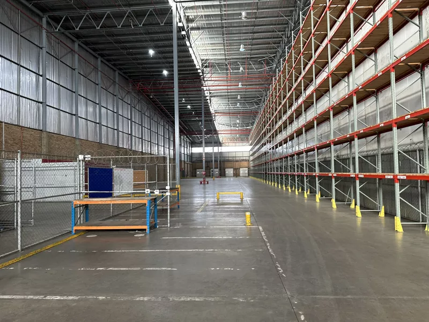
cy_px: 161
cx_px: 214
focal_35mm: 24
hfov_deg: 71.6
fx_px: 297
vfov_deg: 56.8
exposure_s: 1/50
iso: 125
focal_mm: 6.86
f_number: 1.78
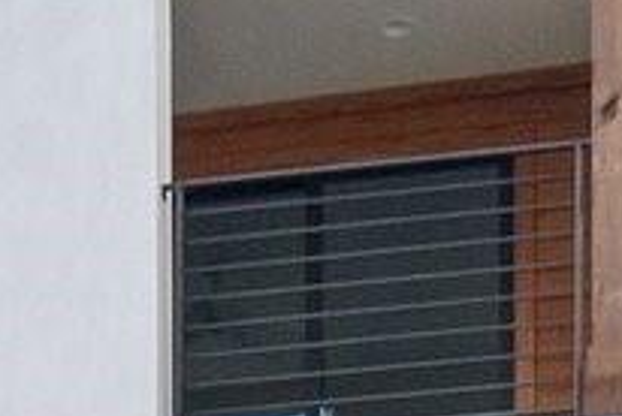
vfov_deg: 5.2
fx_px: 4481
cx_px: 103
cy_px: 1028
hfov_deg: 7.9
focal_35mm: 259
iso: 400
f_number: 8
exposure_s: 1/500
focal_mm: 22
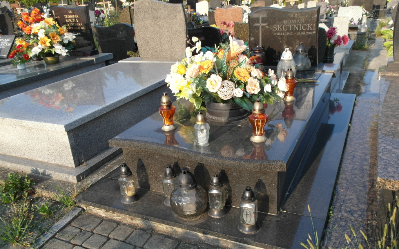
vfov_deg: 39.4
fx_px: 348
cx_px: 200
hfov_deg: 59.7
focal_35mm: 32
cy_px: 139
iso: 80
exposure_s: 1/180
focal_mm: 6.5
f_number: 4.1
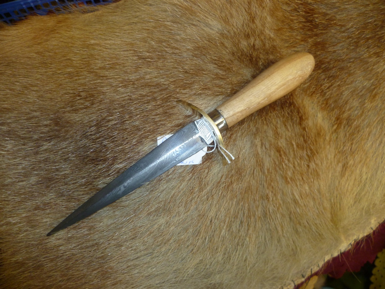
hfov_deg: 63.4
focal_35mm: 28
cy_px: 144
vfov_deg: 49.7
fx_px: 311
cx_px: 192
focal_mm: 5
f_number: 2.8
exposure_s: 1/30
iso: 160
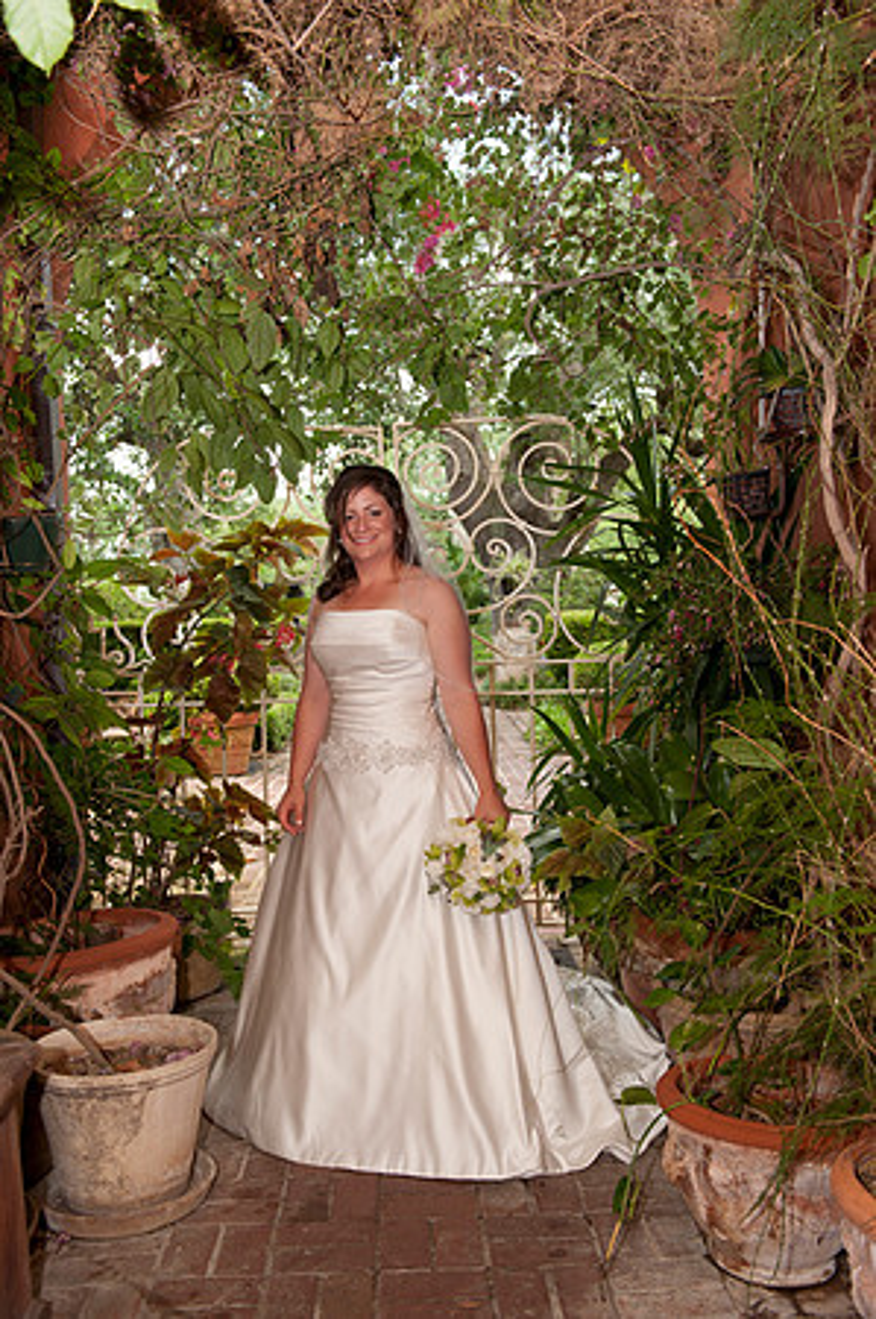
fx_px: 1280
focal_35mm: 35
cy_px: 660
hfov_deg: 37.8
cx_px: 438
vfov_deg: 54.5
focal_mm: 35
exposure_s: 1/125
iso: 250
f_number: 4.5
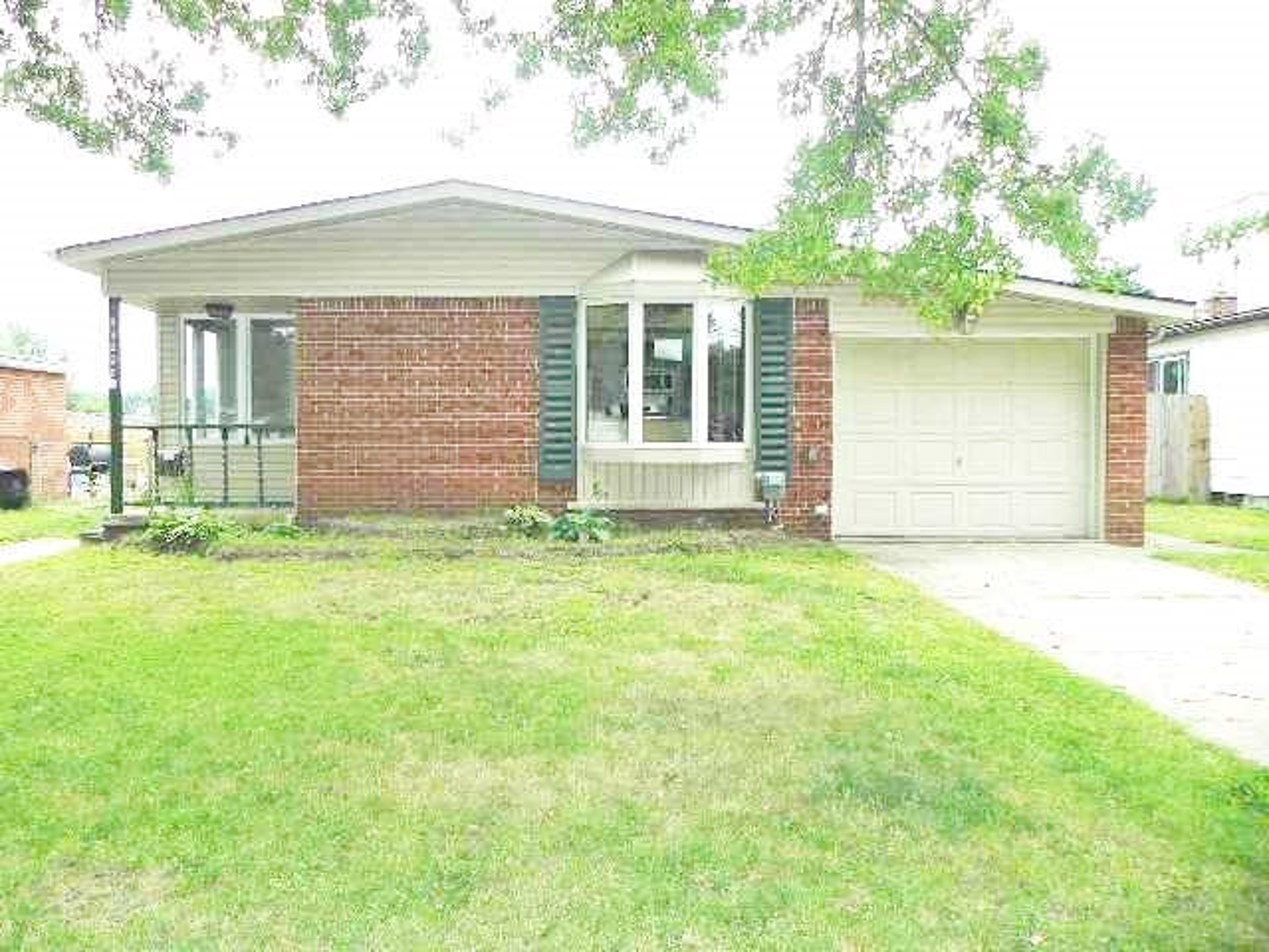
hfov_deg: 67.3
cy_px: 476
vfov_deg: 53.1
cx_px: 634
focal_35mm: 26
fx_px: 953
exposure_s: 1/245
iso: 224
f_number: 2.8
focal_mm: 4.6
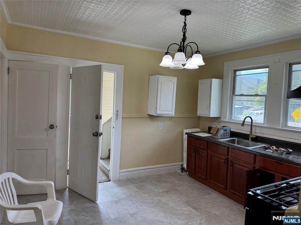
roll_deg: -3.1
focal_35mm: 24
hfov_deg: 71.6
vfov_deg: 56.8
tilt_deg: -4.3
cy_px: 112
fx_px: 209
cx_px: 150
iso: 50
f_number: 1.78
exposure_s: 1/126
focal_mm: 6.76
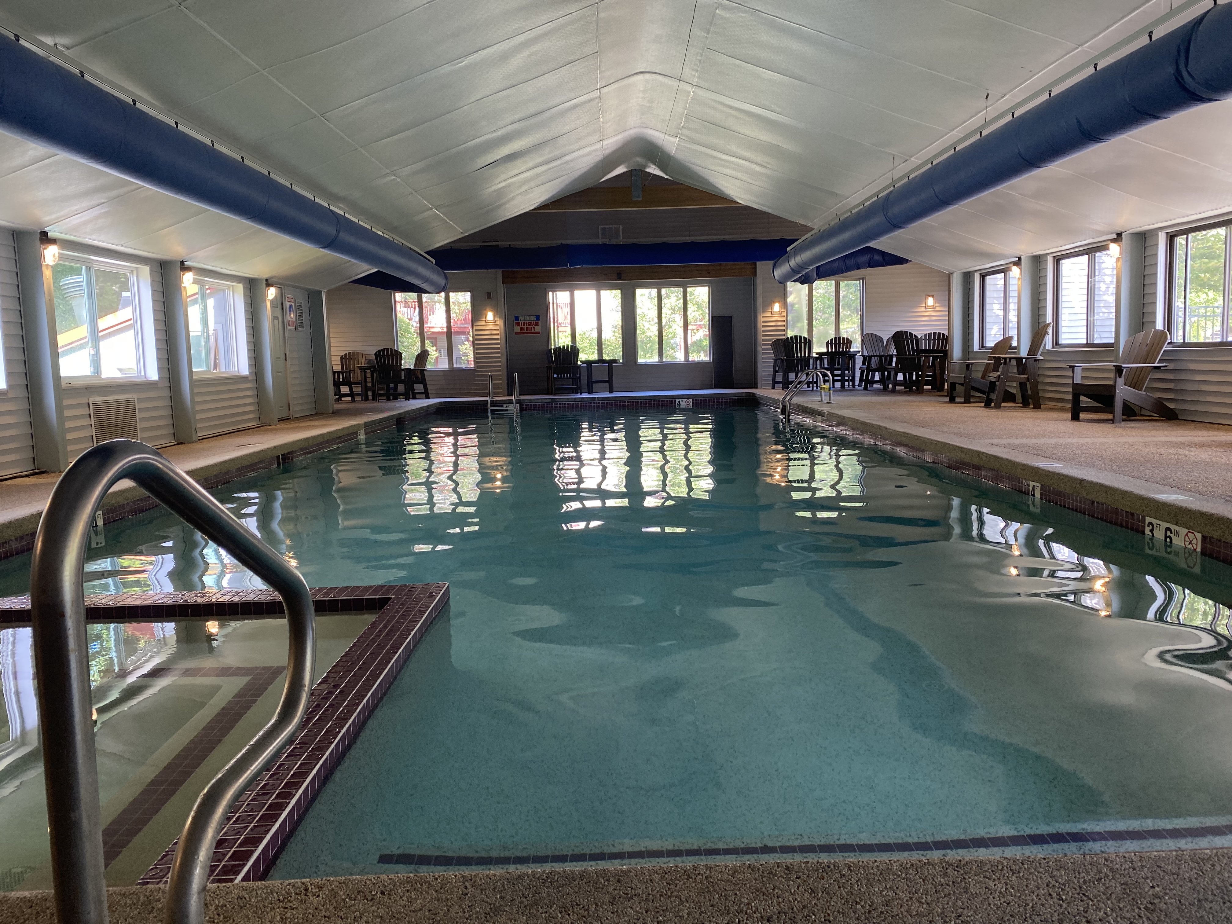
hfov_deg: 67.3
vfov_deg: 53.1
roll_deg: +2.5
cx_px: 616
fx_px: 925
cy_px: 462
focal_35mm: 26
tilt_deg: -6.5
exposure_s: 1/120
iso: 100
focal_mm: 4.25
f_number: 1.8
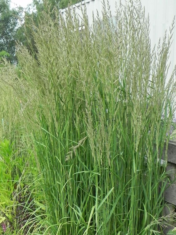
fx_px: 278
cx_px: 88
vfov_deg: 45.8
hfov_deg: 35.1
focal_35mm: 41
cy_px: 118
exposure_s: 1/400
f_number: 3.5
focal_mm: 7.3
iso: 160
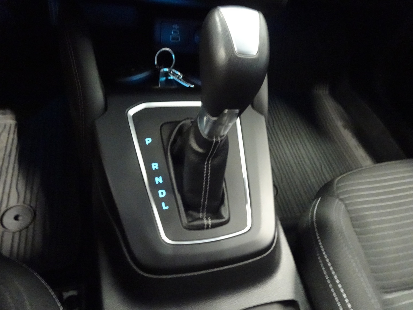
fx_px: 286
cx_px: 206
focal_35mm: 24
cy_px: 155
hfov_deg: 71.6
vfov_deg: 56.8
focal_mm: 4.25
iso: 2000
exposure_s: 1/8
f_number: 3.5
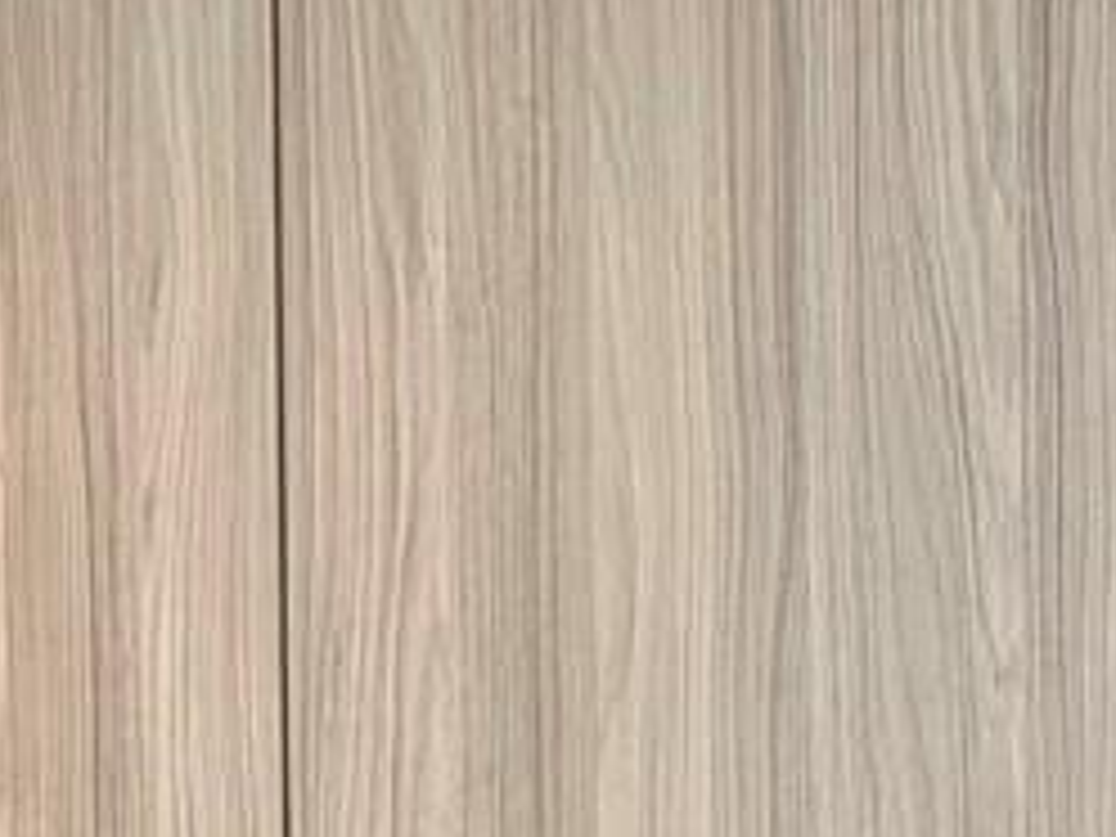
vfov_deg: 4.6
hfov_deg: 6.3
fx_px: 9994
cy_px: 2538
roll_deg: +0.5
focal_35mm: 310
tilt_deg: -1.0
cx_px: 1858
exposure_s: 1/469
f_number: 1.78
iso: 64
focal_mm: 6.76
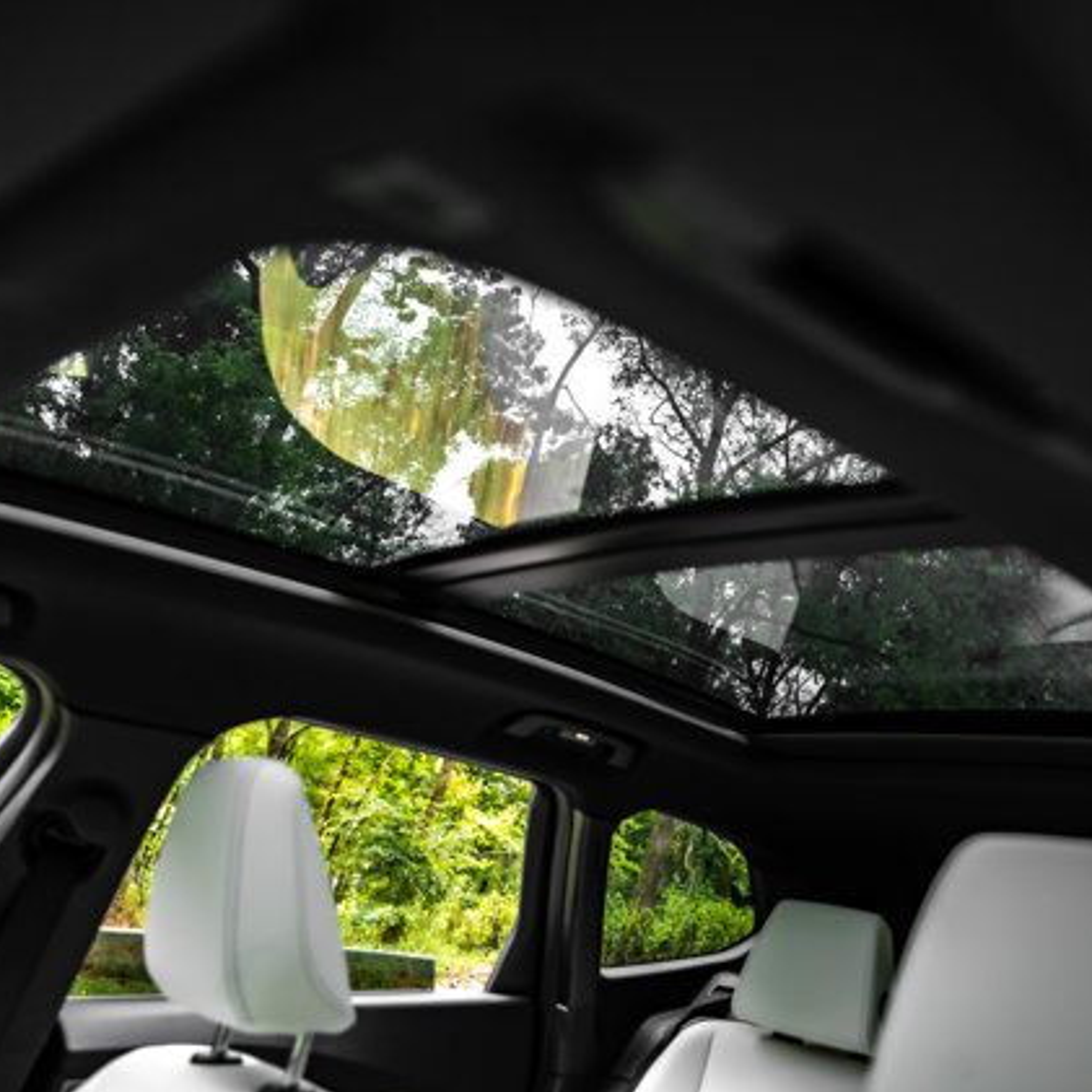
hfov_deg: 52.1
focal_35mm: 31
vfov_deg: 52.5
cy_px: 549
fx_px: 1106
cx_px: 669
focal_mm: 24
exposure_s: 1/200
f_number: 2.8
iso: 800
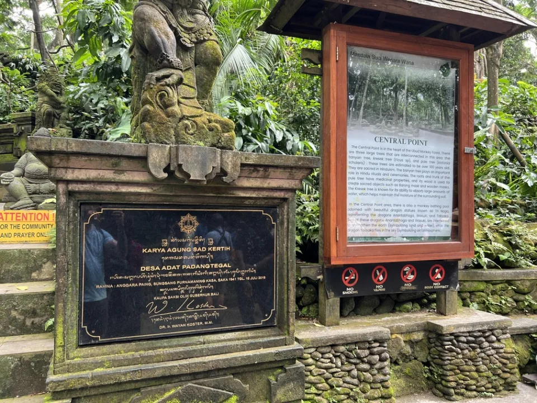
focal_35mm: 26
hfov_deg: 67.3
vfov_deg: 53.1
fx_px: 403
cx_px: 268
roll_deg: -0.7
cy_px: 202
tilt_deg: +1.7
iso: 80
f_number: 1.5
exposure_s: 1/121
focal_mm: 5.7
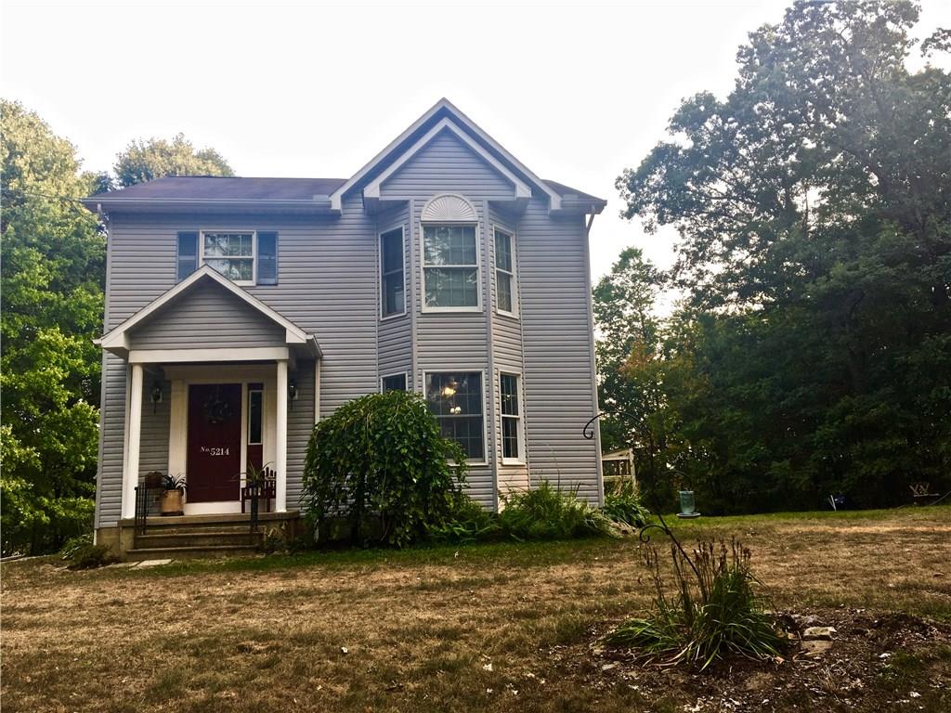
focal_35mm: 29
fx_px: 797
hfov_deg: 61.7
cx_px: 476
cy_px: 356
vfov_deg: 48.2
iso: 25
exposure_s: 1/128
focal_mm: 4.15
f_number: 2.2
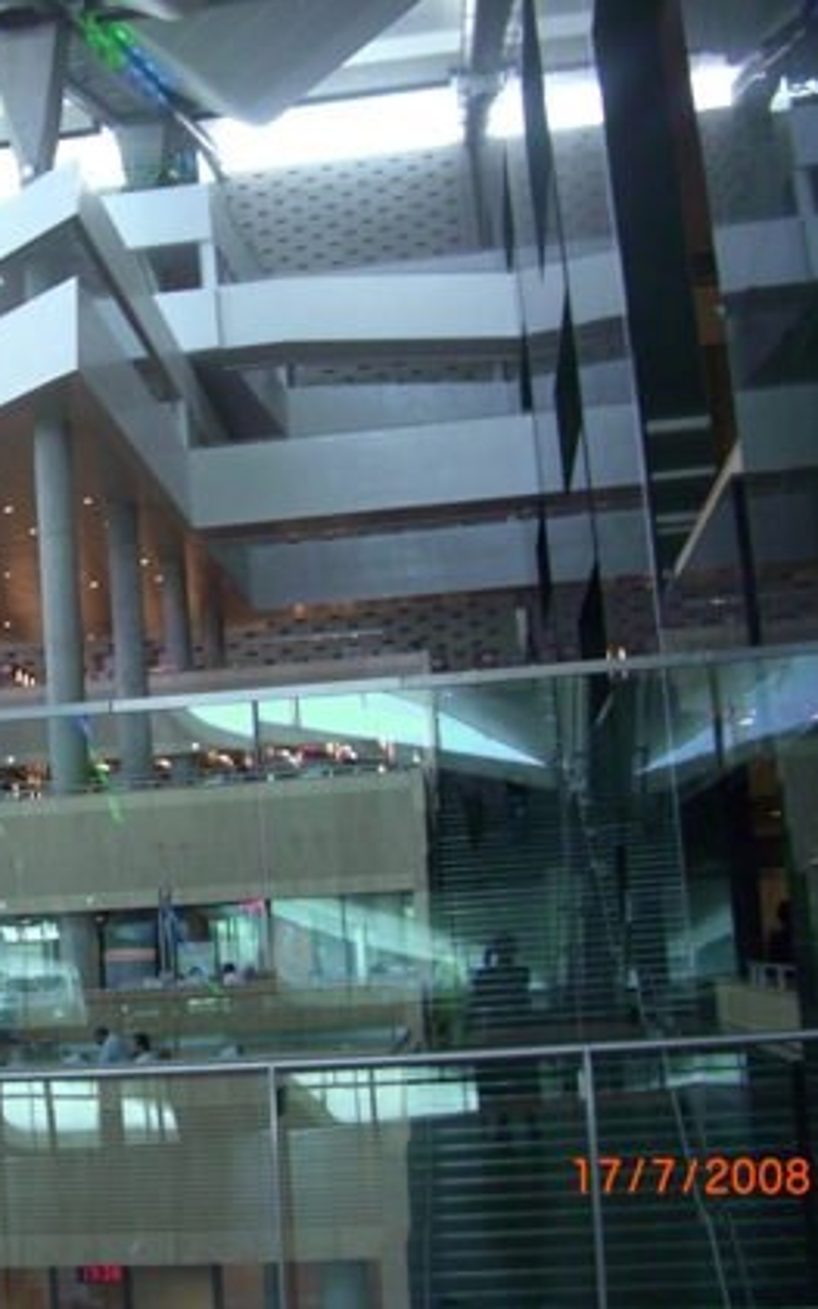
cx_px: 40
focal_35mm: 54
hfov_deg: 23.2
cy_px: 654
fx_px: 1927
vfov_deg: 37.5
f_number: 2.8
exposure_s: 1/100
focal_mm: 7.9
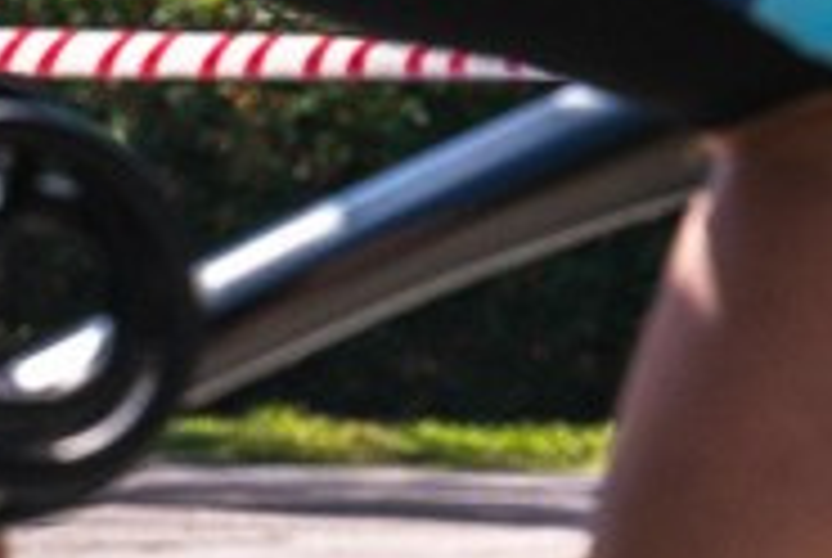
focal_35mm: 635
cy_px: 47
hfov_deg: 3.2
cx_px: 2271
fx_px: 14699
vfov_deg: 2.2
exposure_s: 1/1000
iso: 250
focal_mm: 92
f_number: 8
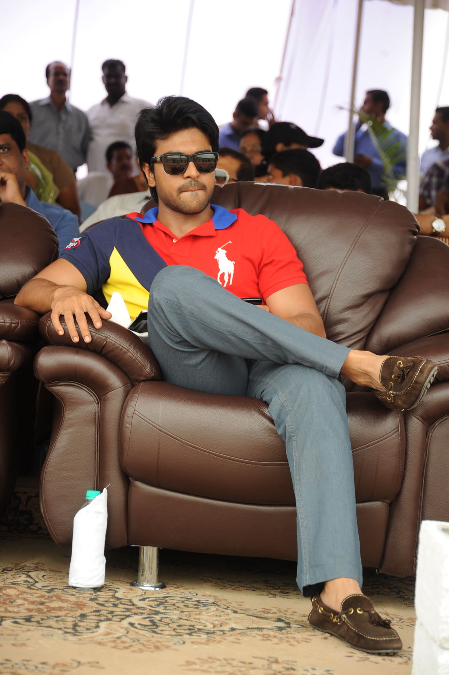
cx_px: 224
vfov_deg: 20.4
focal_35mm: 100
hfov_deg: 13.7
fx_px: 1873
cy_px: 338
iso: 400
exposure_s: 1/125
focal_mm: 100
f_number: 5.6
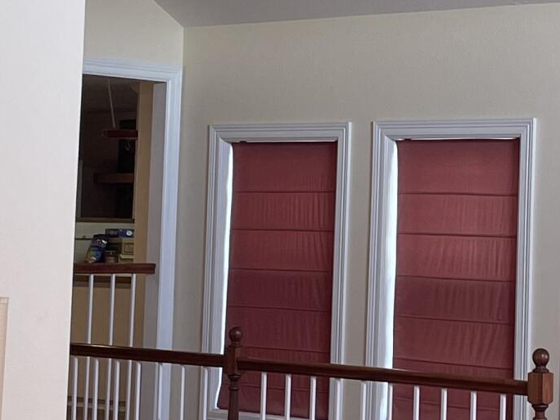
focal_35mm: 114
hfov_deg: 17.0
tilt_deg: +3.6
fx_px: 1844
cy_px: 108
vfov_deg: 13.0
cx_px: 493
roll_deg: -1.3
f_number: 1.6
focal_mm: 4.2
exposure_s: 1/121
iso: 80
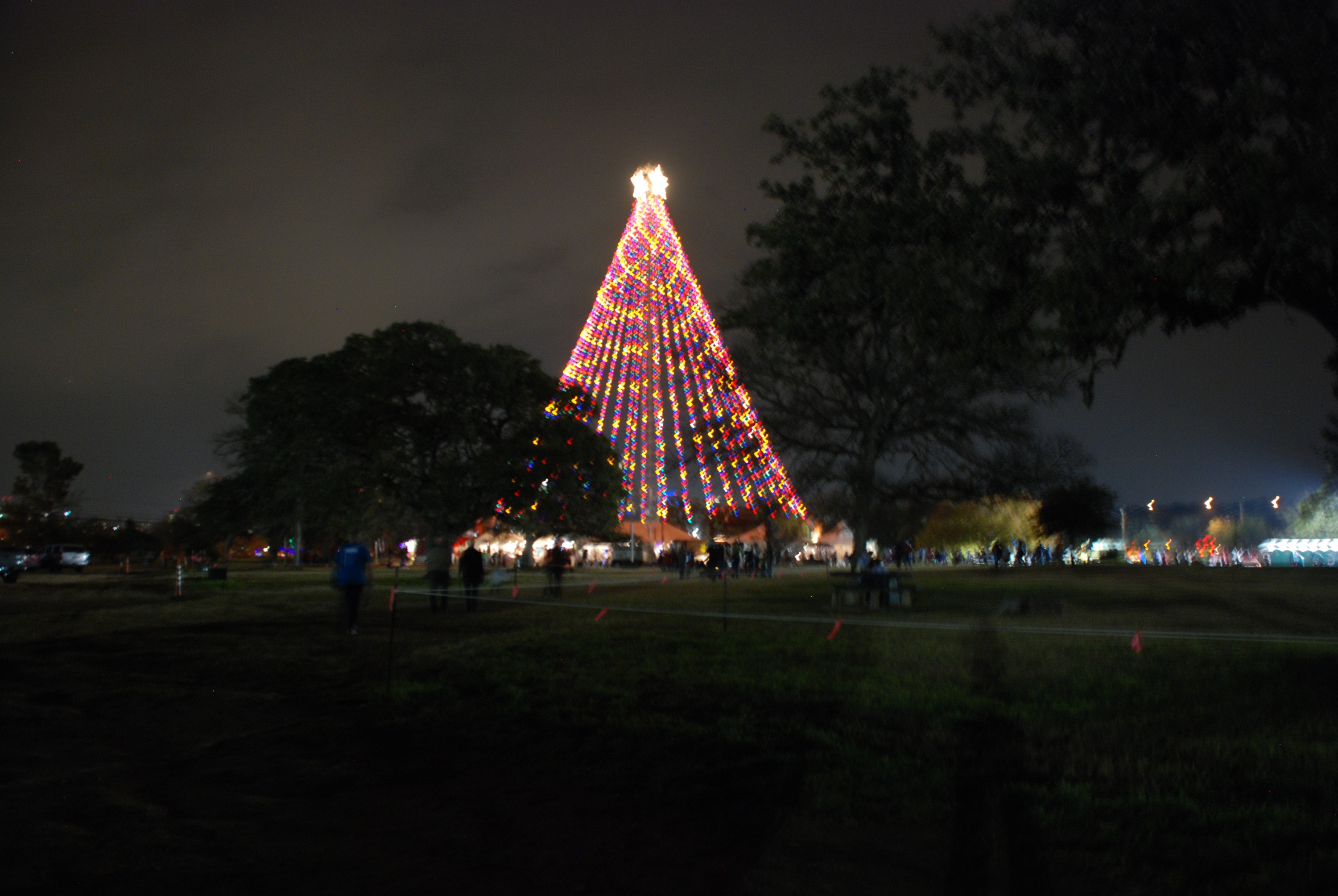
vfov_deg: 43.7
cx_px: 669
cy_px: 448
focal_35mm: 30
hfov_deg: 61.9
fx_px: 1116
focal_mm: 20
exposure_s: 1/1.3
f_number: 3.8
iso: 400
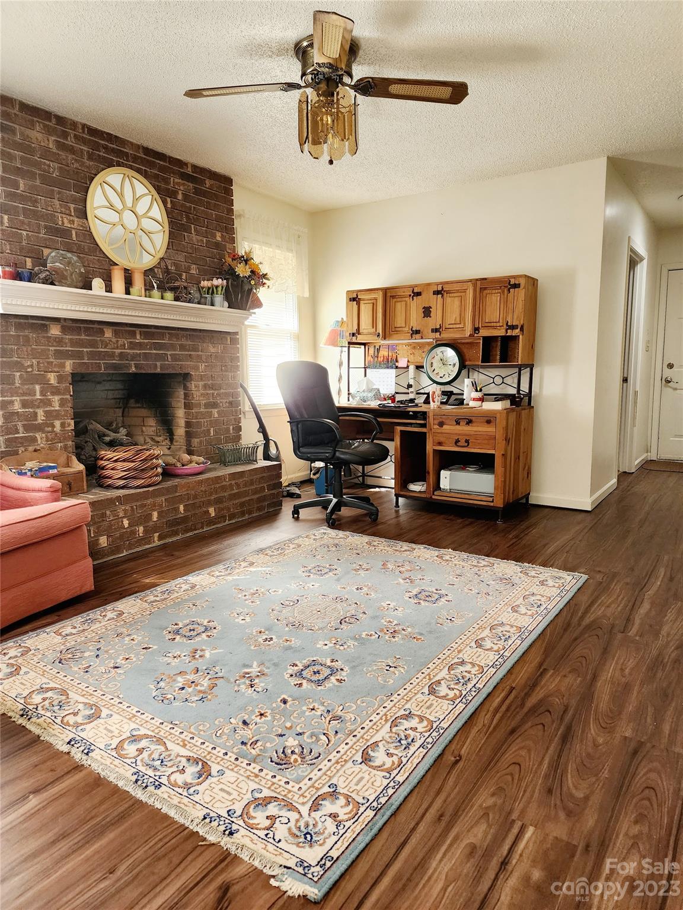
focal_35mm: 23
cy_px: 455
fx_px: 605
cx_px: 342
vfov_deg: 73.9
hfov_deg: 58.9
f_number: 1.8
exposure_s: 1/120
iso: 320
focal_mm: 6.4
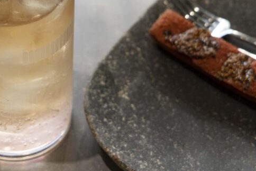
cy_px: 18
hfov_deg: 21.9
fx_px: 661
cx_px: 97
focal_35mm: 93
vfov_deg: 14.6
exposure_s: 1/160
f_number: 5.6
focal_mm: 44
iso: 1250
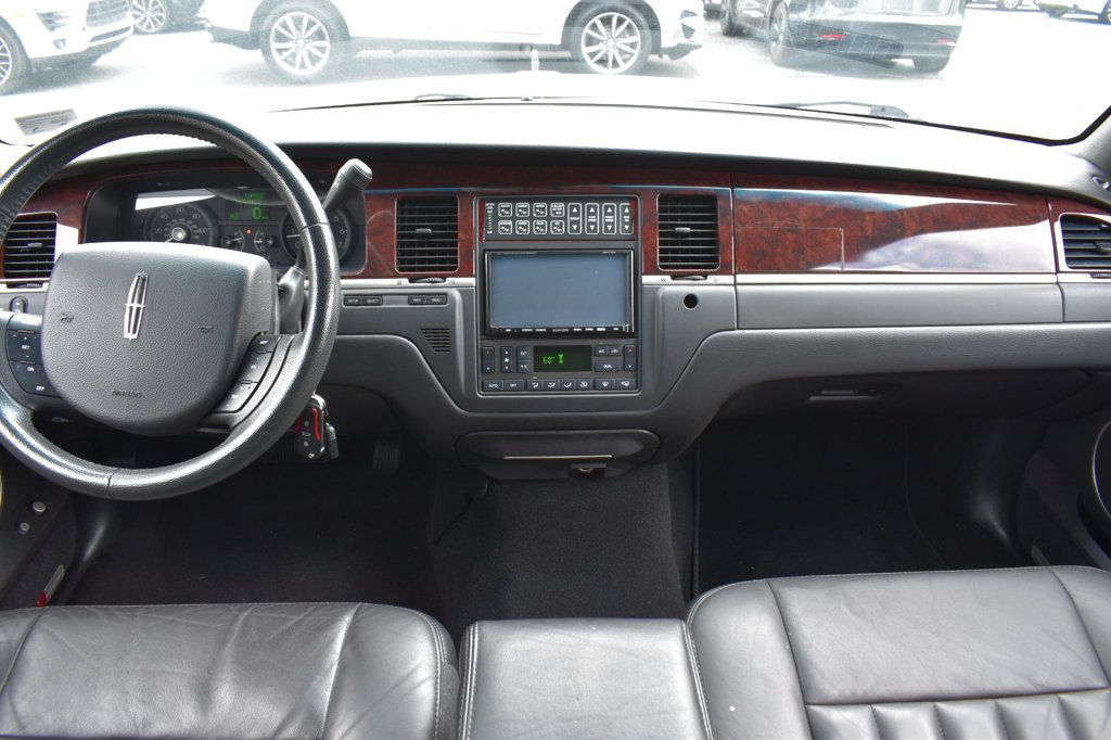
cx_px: 556
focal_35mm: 27
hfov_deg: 67.4
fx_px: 833
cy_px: 370
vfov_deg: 47.9
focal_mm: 18
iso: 400
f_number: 8
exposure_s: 1/50
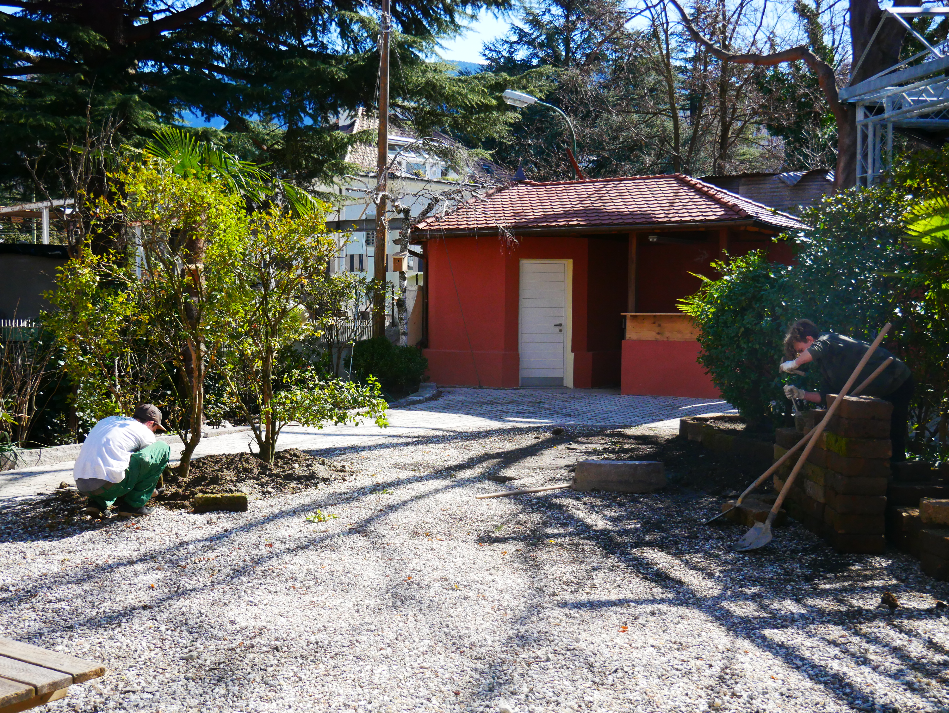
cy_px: 356
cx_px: 474
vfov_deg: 36.0
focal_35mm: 40
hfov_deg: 46.8
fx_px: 1097
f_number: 4.1
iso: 800
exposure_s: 1/2000
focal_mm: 20
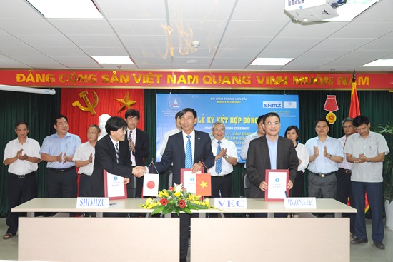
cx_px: 196
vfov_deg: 40.0
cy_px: 131
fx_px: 360
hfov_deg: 57.2
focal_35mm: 33
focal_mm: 22
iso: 500
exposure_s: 1/60
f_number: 3.8
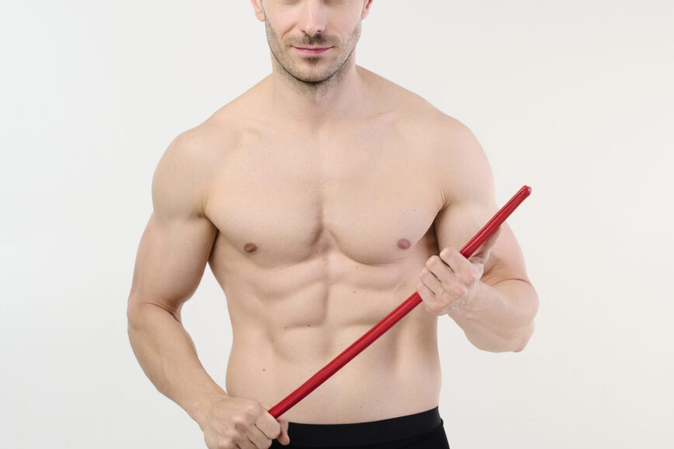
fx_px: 1816
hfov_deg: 21.0
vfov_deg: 14.1
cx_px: 335
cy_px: 179
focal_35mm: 97
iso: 100
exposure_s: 1/125
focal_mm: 70
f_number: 9
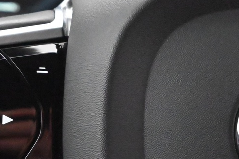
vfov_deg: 8.2
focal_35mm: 166
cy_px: 134
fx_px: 1102
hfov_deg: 12.3
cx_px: 9
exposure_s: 1/60
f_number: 6.3
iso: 20000
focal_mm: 50
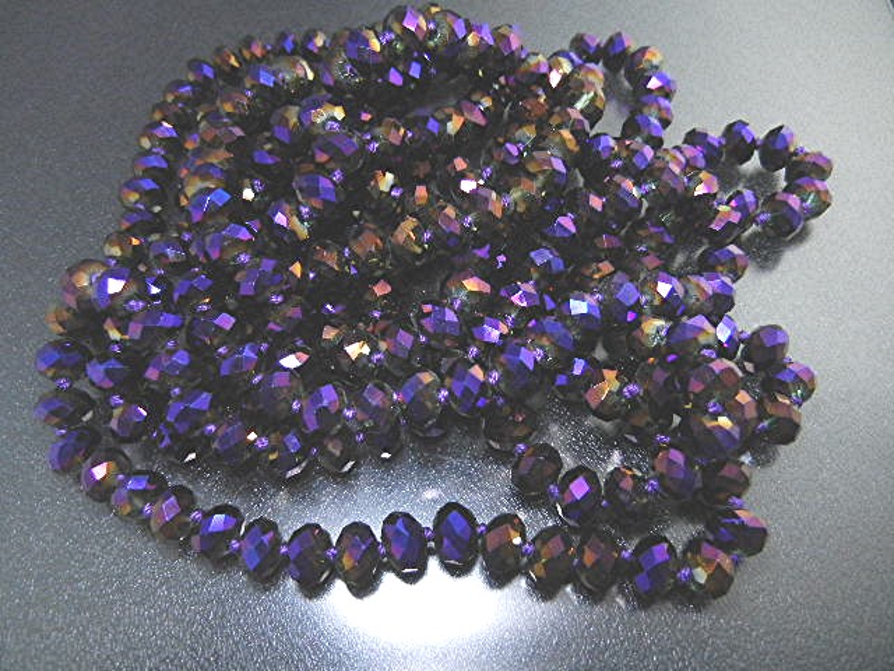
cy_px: 336
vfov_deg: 46.8
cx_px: 447
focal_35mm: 30
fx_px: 775
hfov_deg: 60.0
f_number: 7
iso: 800
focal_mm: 5.4
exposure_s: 1/30
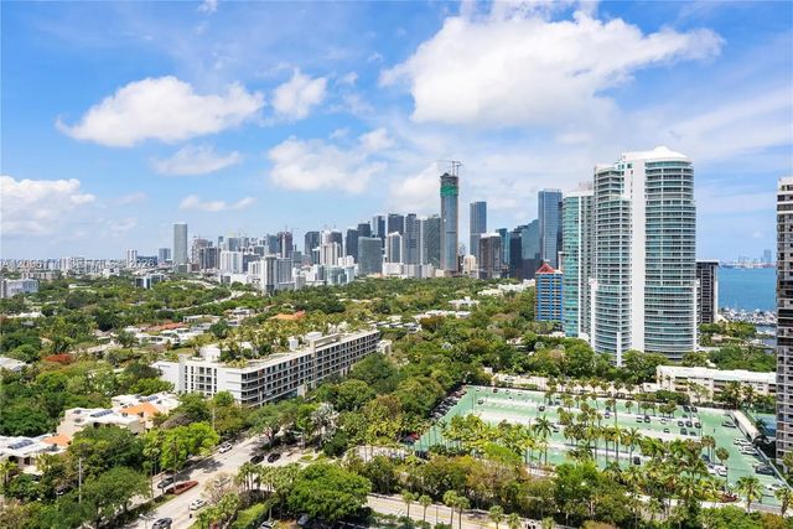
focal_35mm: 24
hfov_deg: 73.7
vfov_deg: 53.2
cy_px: 264
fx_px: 529
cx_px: 396
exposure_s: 1/400
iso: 100
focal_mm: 24
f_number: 8
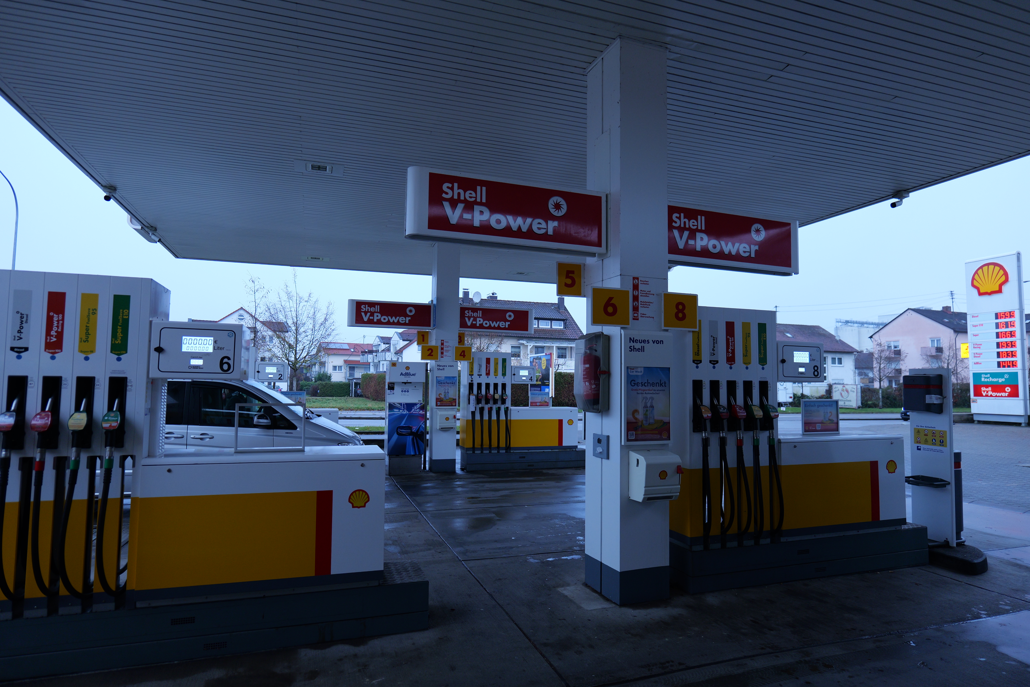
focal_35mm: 20
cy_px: 344
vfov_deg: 61.9
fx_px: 572
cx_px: 515
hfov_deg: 84.0
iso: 800
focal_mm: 20
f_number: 3.5
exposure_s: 1/250
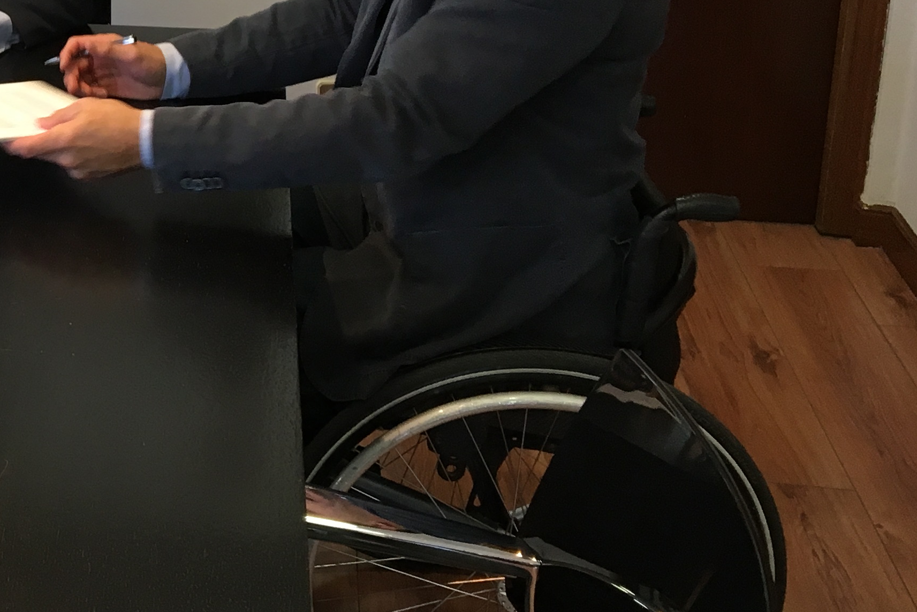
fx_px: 1808
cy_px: 19
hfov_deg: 26.2
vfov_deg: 18.7
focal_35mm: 71
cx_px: -96
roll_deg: +2.4
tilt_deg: -17.6
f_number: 2.2
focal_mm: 4.15
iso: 80
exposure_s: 1/33
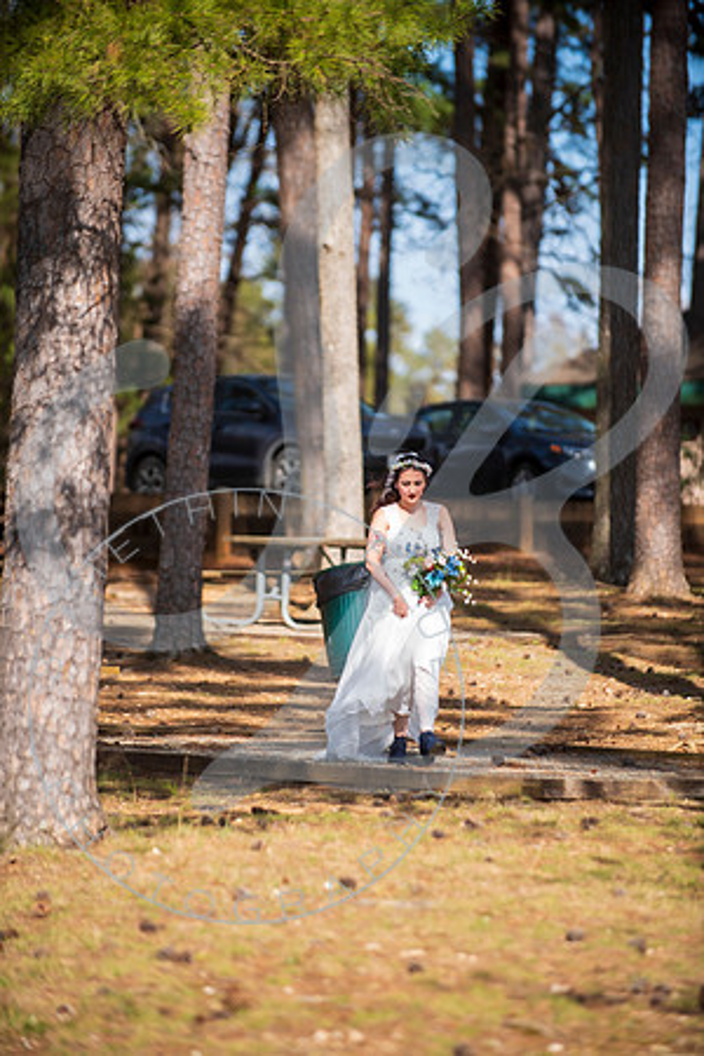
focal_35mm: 200
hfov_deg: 6.9
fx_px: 5866
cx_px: 352
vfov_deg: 10.3
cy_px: 528
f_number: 2.8
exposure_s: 1/640
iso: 100
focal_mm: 200
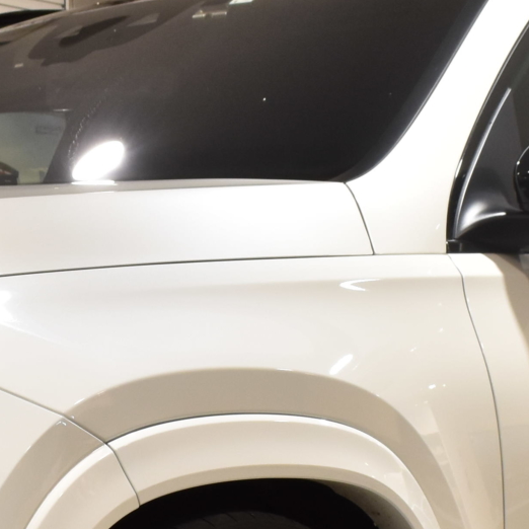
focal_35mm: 150
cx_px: 29
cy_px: 559
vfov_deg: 11.5
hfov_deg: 11.6
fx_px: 2593
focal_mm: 24
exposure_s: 1/40
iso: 640
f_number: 8
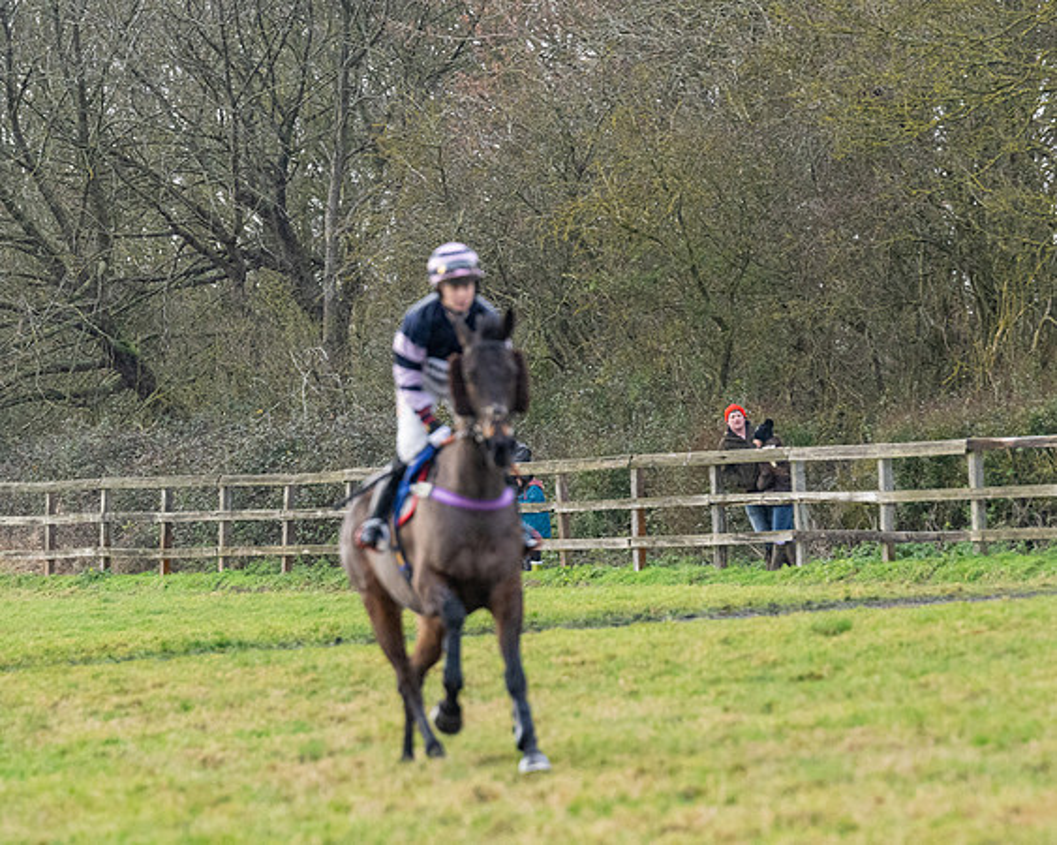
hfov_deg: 7.0
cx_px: 547
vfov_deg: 5.6
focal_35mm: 278
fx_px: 8703
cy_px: 422
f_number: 4
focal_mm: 165
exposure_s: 1/400
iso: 1600
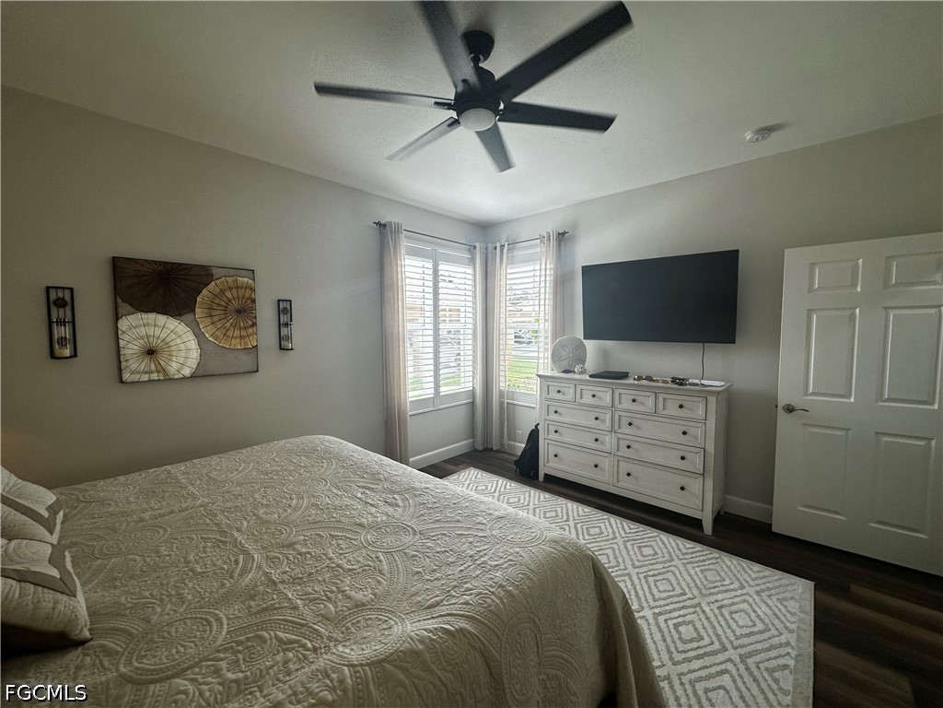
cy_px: 354
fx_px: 381
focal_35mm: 14
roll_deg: -0.1
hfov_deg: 102.1
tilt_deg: -3.3
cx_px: 472
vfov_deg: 85.7
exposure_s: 1/120
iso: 64
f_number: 2.2
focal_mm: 2.22
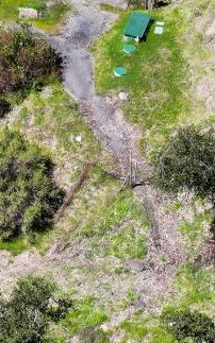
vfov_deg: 16.2
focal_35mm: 118
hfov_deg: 10.7
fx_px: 1106
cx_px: -99
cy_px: -172
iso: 120
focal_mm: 12.29
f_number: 2.8
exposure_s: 1/1250
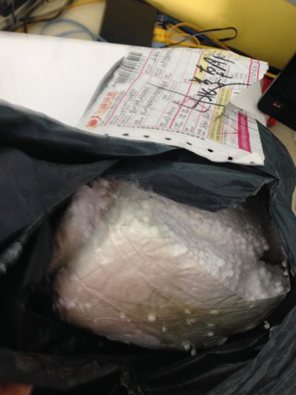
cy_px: 198
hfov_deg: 42.9
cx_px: 148
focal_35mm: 33
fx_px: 376
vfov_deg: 55.4
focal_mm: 4.12
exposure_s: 1/20
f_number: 2.4
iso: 200
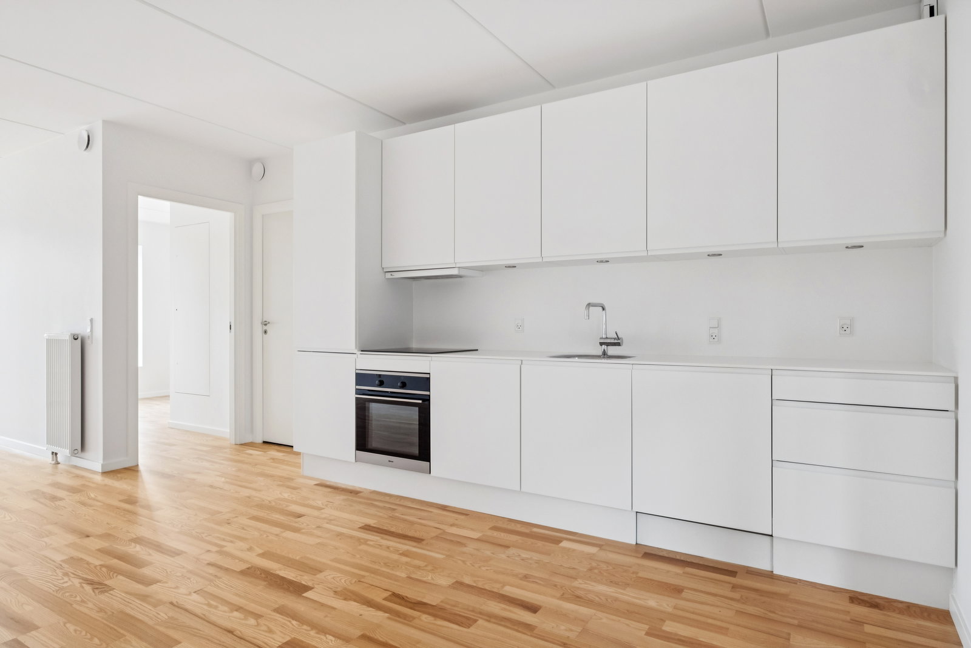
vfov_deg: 61.9
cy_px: 324
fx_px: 539
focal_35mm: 20
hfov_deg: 84.0
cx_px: 486
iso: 800
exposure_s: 1/2
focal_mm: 13.2
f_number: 7.1
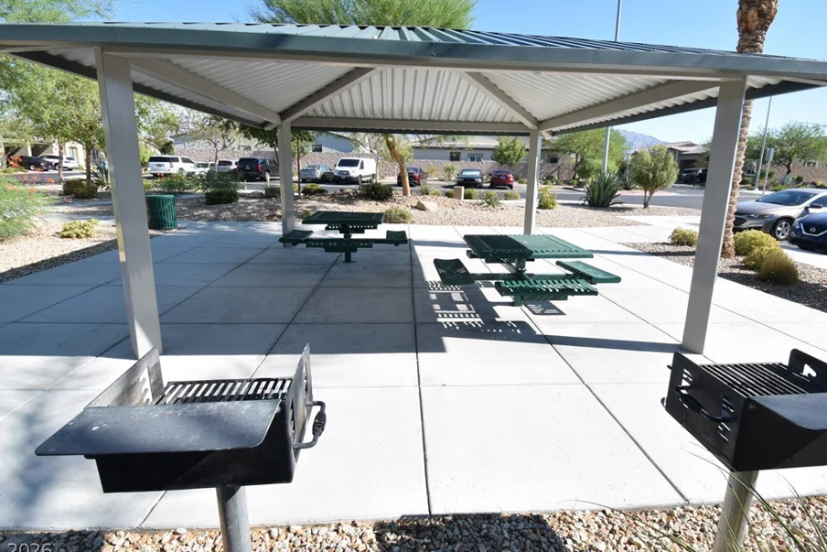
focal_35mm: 17
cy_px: 251
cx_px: 430
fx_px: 391
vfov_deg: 70.3
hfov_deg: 93.2
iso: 100
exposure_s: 1/80
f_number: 10
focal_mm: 10
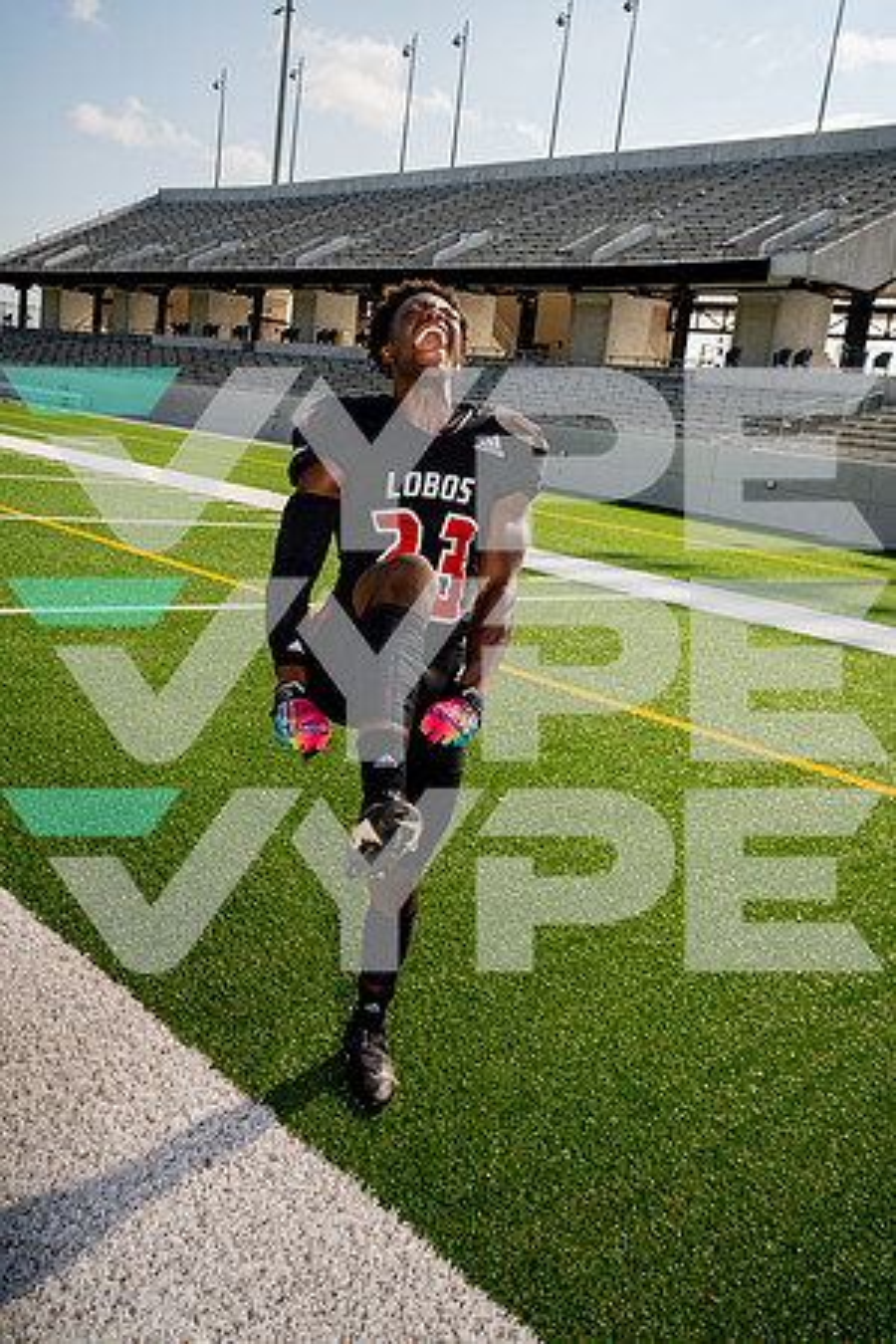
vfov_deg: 58.7
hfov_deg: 41.1
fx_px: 1195
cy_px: 672
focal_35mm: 32
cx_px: 448
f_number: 7.1
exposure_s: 1/250
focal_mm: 32
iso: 100
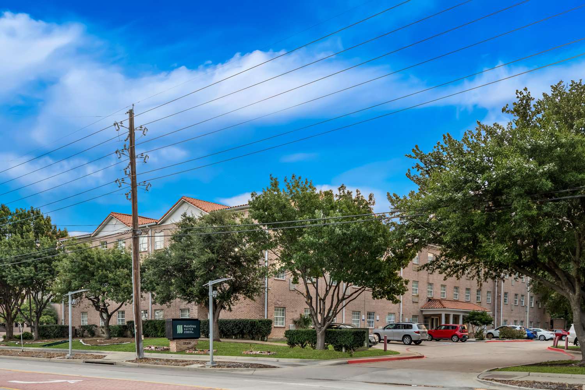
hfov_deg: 53.1
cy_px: 195
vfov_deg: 36.9
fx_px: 585
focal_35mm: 36
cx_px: 292
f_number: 3.5
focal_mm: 24
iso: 400
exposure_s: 1/125
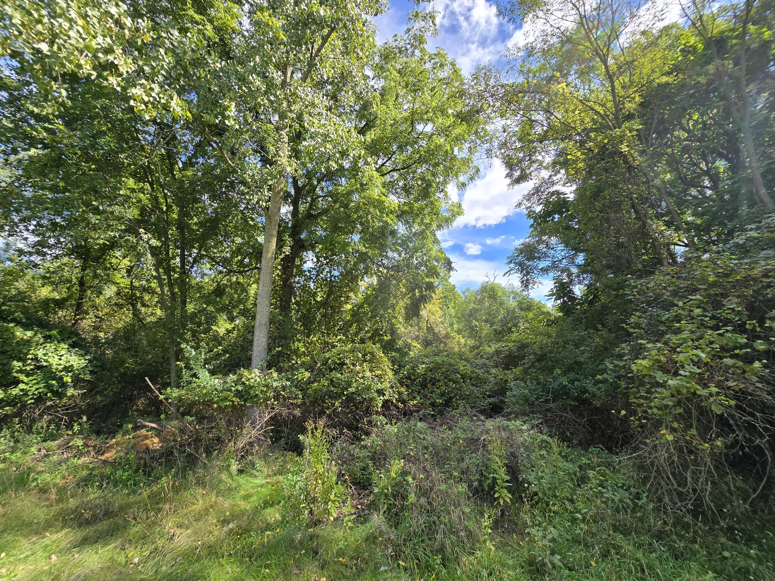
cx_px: 388
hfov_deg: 106.2
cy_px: 290
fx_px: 291
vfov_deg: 89.9
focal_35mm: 13
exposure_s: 1/997
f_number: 2.2
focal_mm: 2.2
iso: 50
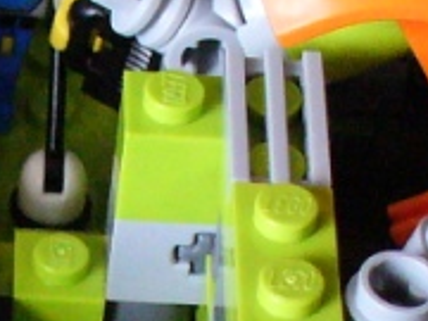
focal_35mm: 211
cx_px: -126
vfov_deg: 6.9
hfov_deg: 9.2
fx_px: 2609
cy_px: 495
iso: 400
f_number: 2.8
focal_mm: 6.1
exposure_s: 1/50
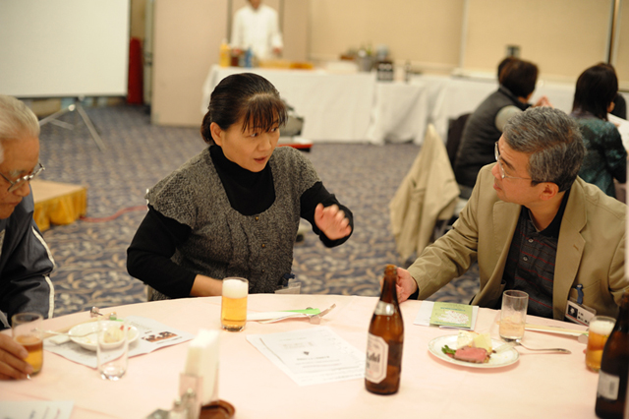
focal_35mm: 50
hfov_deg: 39.6
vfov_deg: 27.0
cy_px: 210
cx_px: 314
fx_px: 873
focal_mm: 50
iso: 1600
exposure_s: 1/100
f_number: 2.8
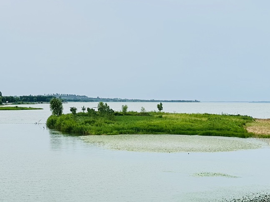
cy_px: 69
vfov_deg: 19.8
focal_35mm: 74
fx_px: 577
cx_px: 117
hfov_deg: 26.3
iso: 80
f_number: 1.78
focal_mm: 6.86
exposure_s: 1/583
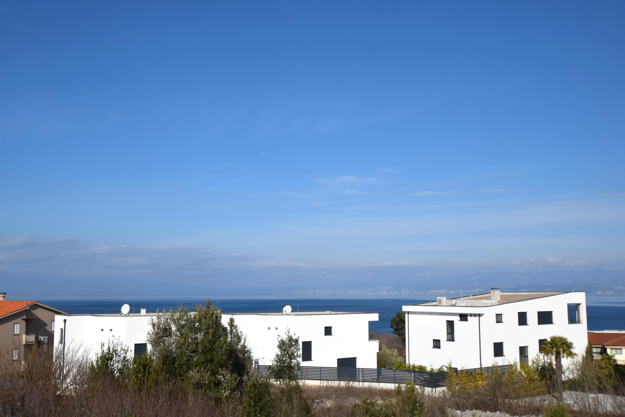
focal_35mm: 36
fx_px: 625
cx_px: 312
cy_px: 208
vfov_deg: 36.9
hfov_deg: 53.1
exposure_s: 1/640
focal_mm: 24
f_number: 13
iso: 200
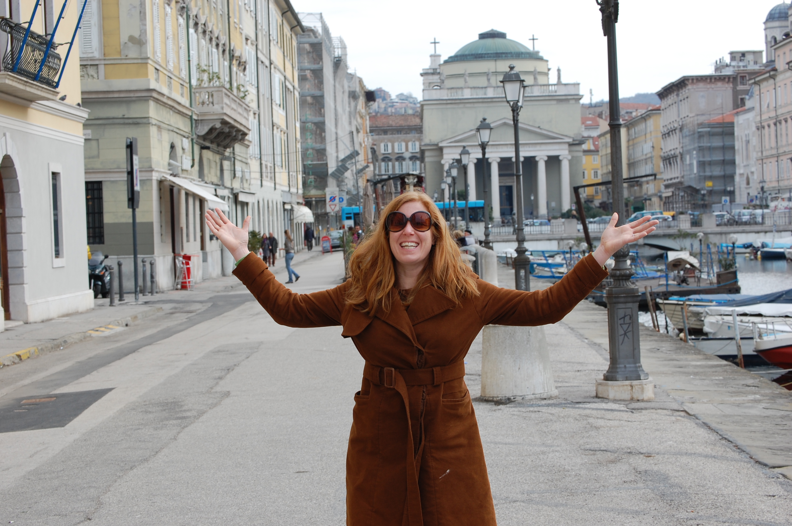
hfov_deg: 24.6
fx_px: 1813
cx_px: 396
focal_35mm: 82
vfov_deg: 16.5
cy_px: 263
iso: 200
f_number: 7.1
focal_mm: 55
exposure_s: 1/200
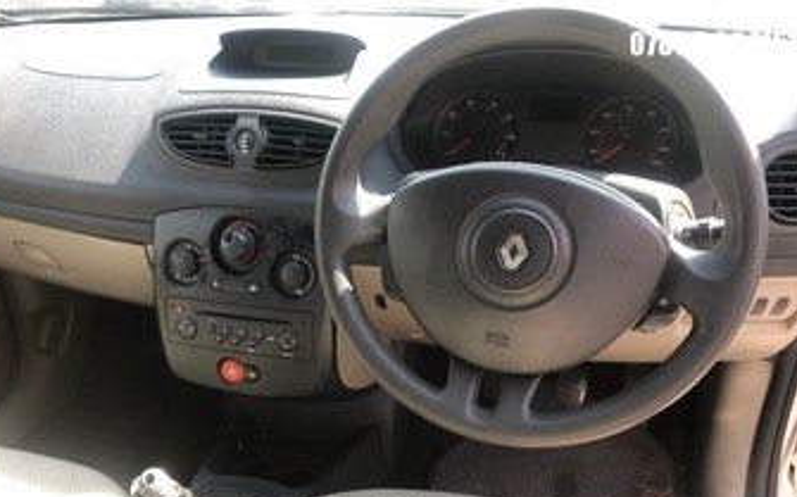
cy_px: 309
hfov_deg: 61.2
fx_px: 673
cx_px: 385
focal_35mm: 31
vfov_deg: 40.3
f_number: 1.8
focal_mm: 4
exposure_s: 1/100
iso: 32
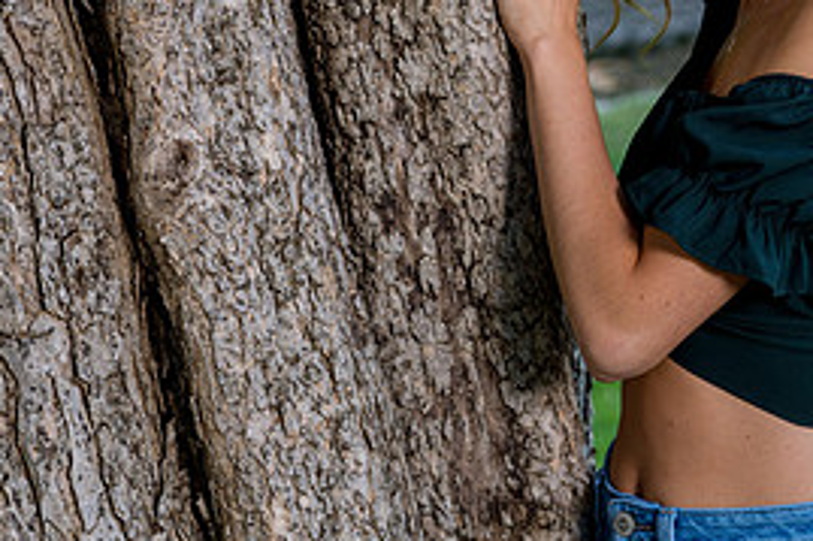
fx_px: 3408
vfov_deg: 9.0
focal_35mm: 151
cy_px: -20
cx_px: 650
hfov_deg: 13.5
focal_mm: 70
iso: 250
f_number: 5
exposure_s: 1/160
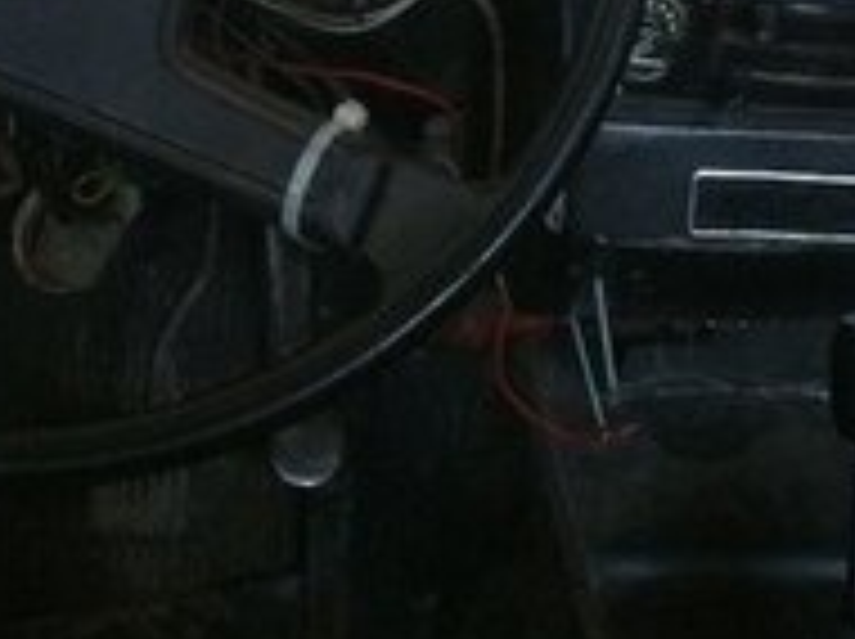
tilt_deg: -7.7
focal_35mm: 101
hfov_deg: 19.2
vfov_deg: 13.8
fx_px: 2492
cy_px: -308
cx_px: 702
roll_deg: -4.3
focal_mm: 4.15
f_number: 2.2
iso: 250
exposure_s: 1/33
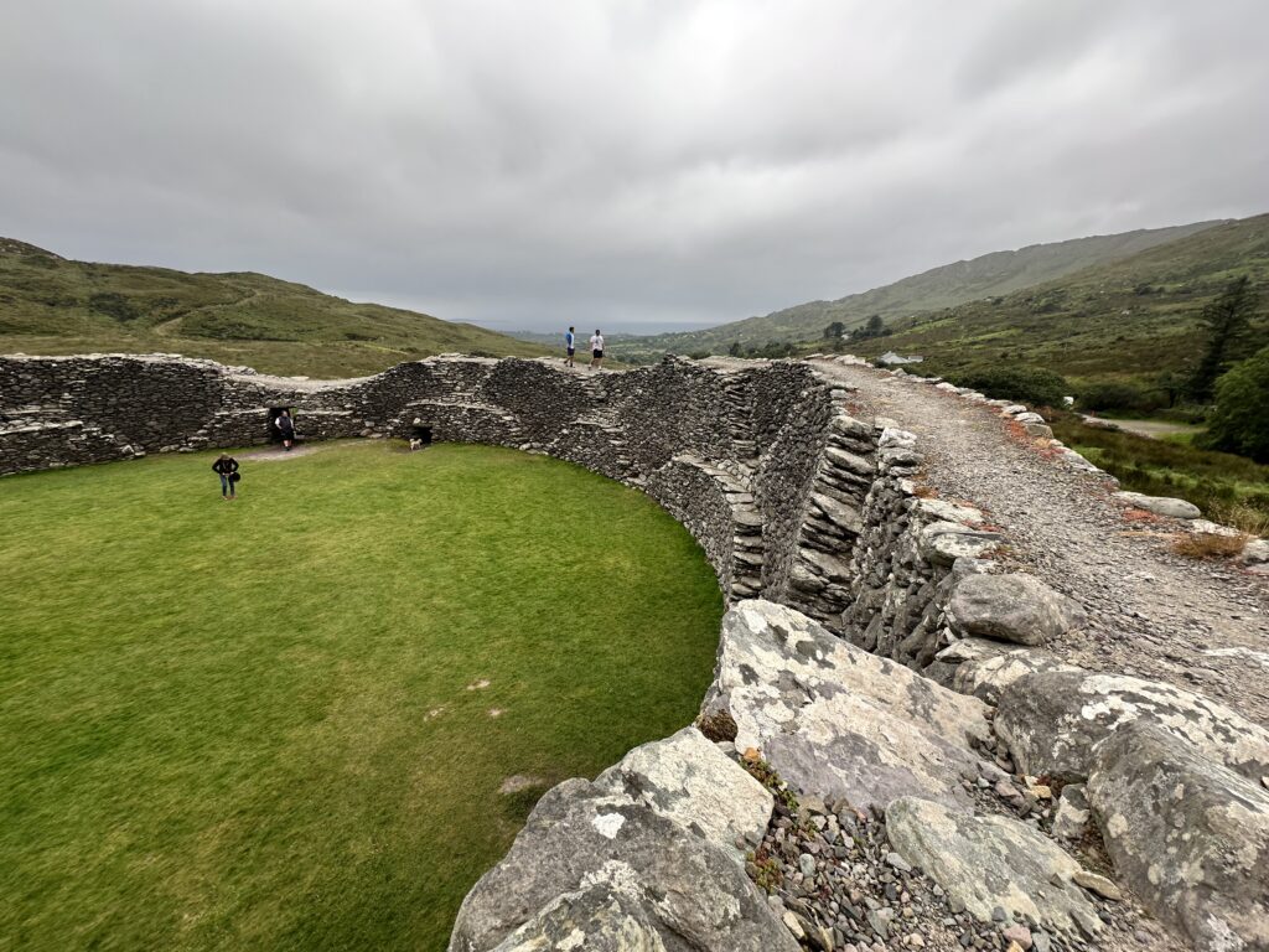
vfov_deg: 85.7
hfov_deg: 102.1
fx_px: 513
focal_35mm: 14
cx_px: 634
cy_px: 476
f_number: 2.2
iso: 50
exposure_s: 1/99
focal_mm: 2.22
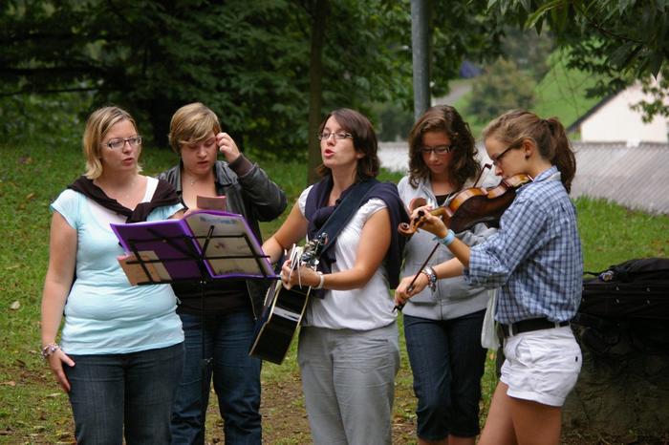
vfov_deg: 8.7
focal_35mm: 158
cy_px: 222
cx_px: 334
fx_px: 2925
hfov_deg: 13.0
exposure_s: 1/250
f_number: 5.6
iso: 800
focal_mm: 105
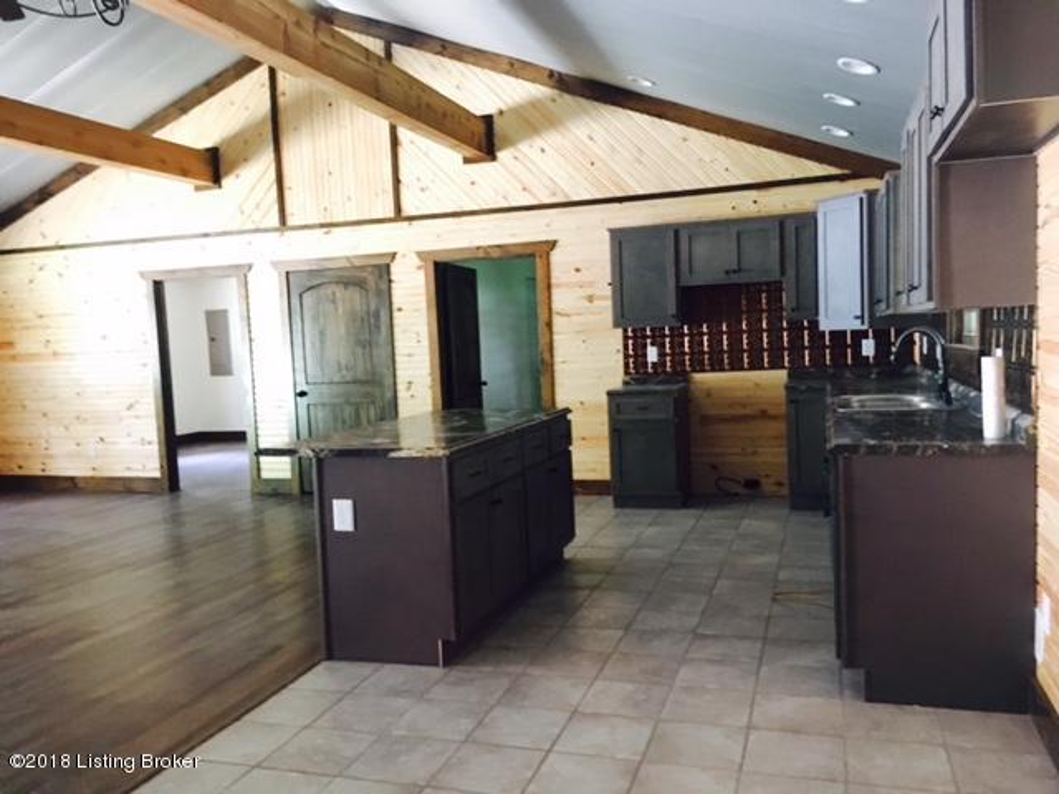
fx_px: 887
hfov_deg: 61.7
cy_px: 397
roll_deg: +2.6
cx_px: 530
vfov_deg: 48.2
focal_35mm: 29
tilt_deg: -3.7
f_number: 2.2
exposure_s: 1/15
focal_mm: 4.15
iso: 500
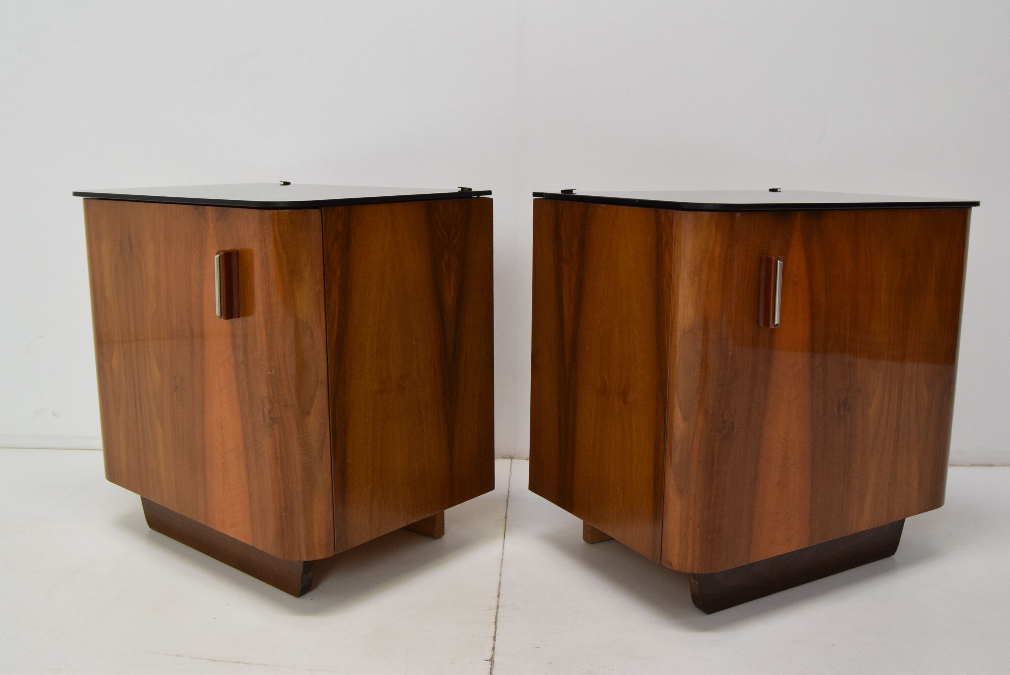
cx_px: 505
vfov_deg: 40.0
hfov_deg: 57.2
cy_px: 338
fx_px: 927
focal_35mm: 33
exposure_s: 1/160
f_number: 6.3
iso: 1600
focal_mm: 22
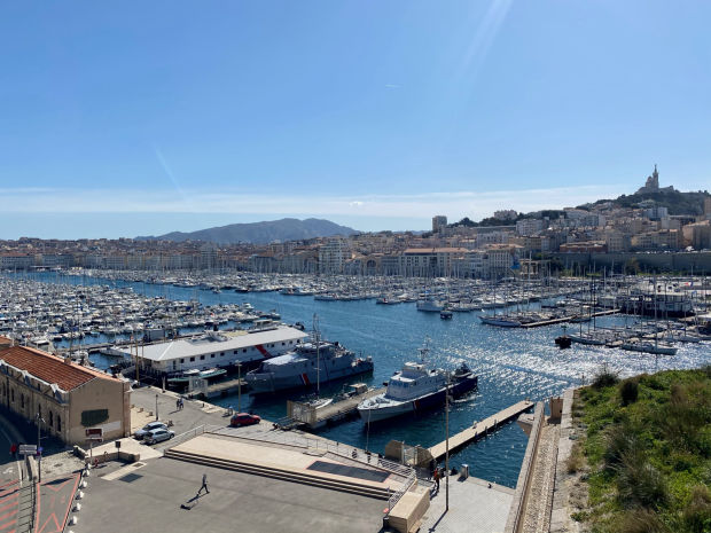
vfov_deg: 53.1
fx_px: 534
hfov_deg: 67.3
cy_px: 266
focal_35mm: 26
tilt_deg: -1.2
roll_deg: +1.0
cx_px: 356
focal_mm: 4.25
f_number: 1.8
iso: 32
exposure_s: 1/5747
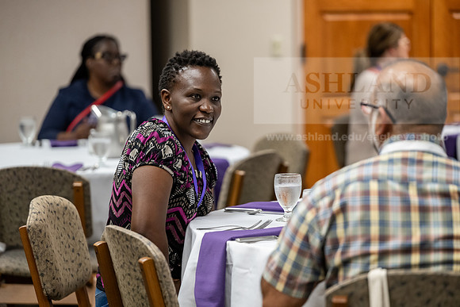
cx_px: 230
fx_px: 1661
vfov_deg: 10.6
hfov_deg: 15.8
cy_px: 154
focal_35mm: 130
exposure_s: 1/200
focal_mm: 130
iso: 2000
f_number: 2.8
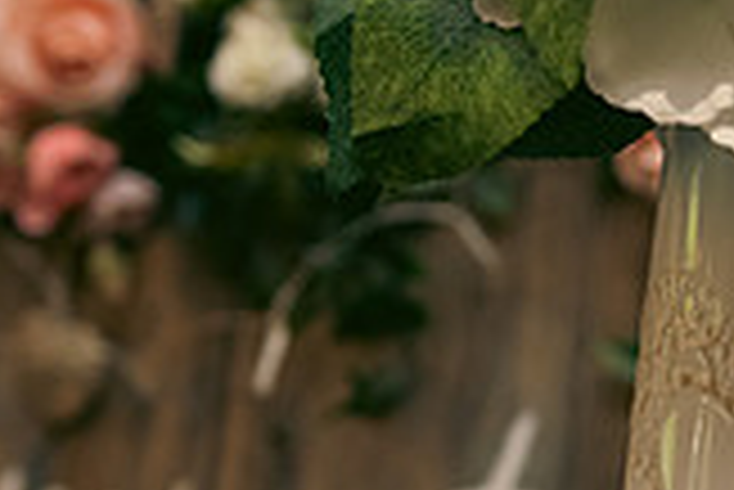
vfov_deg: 10.7
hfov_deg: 15.6
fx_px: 2612
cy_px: 389
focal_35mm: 128
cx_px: 784
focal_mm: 36
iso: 640
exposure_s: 1/160
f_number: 3.5
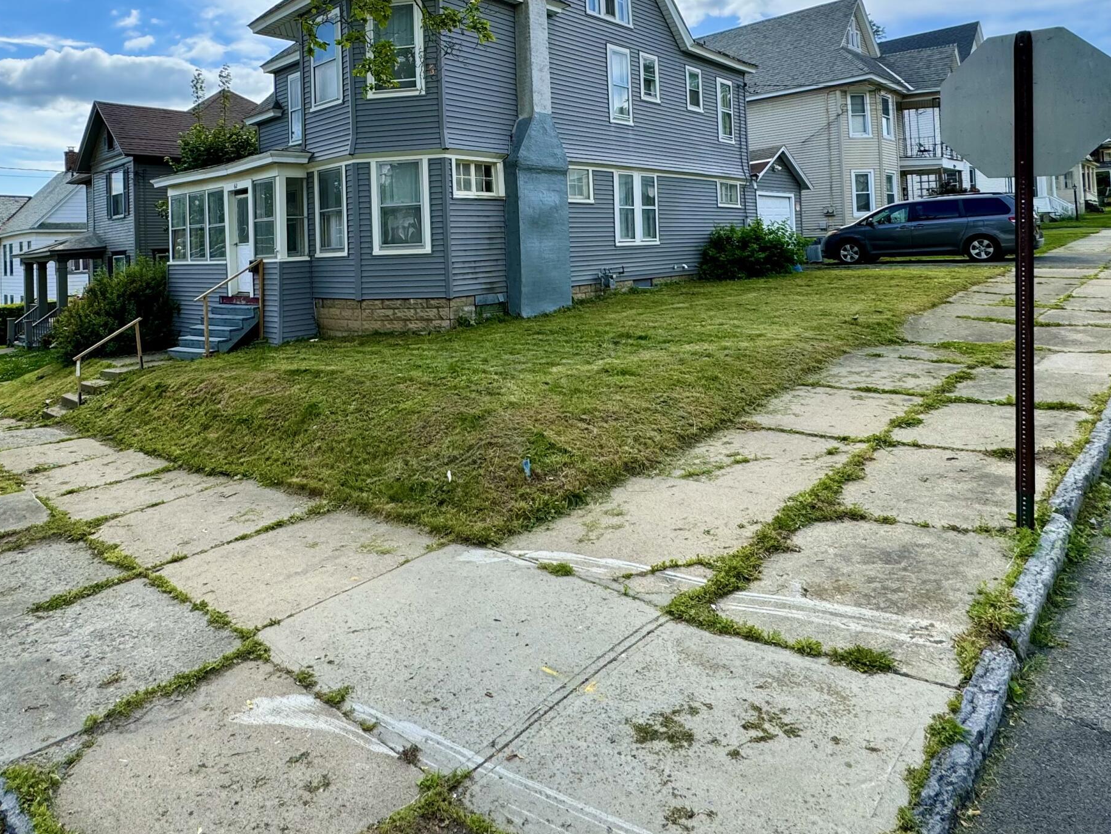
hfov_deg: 73.4
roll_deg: +1.5
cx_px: 467
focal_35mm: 23
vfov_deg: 56.5
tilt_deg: +1.5
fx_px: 738
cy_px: 226
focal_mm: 2.22
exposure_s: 1/749
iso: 40
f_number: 2.2
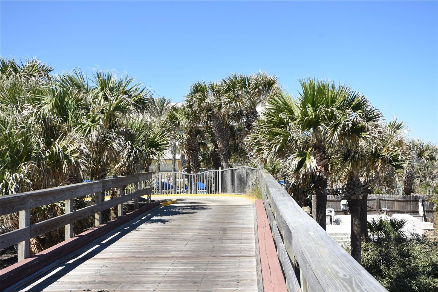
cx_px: 219
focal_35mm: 36
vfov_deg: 36.9
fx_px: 438
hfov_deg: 53.1
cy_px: 146
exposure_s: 1/200
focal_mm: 24
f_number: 7.1
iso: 100
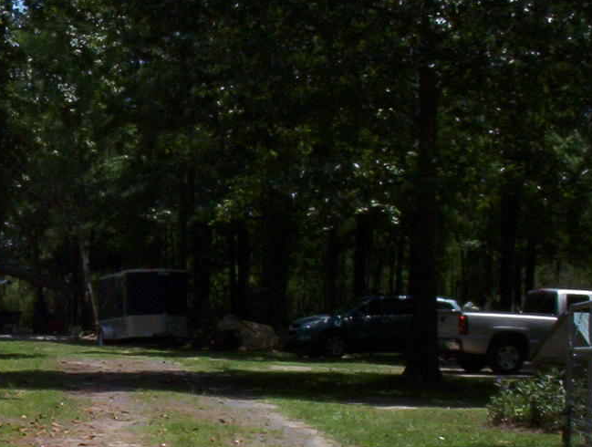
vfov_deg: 15.0
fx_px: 1680
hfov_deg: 19.5
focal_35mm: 98
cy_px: 368
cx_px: 34
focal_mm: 6
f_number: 8
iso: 100
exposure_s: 1/301
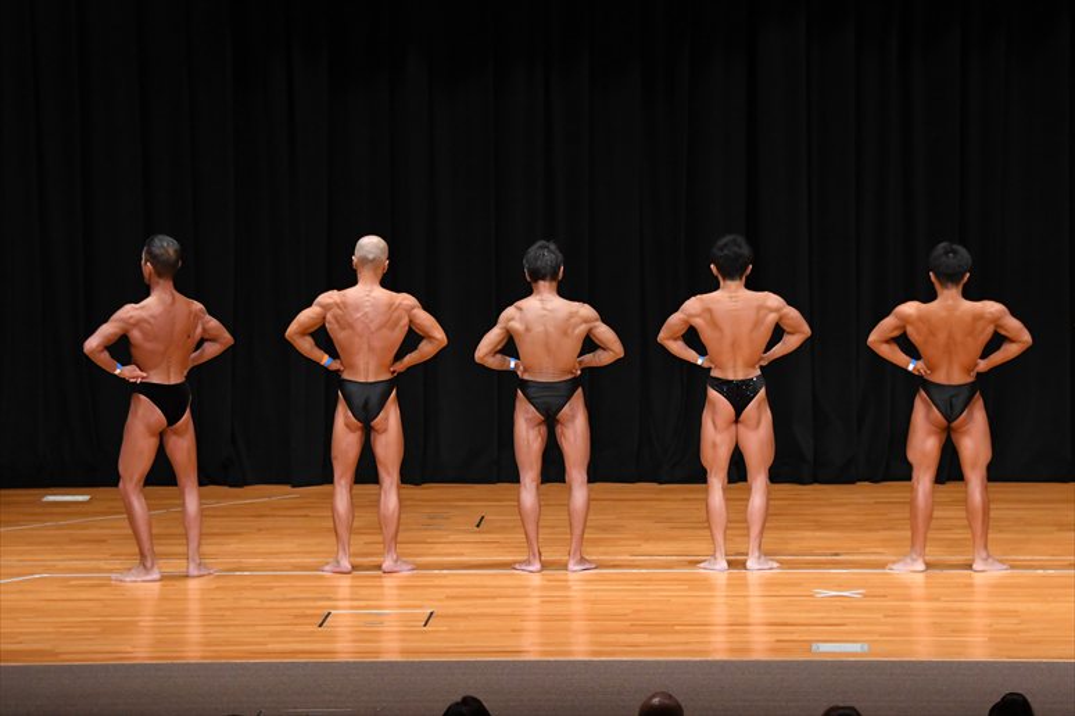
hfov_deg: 13.7
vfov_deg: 9.1
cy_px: 358
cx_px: 538
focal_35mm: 150
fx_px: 4477
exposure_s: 1/400
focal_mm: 100
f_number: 5.6
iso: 3200
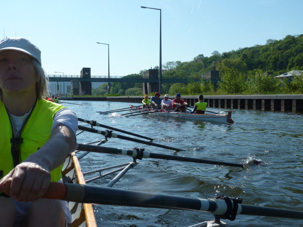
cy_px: 114
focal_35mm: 42
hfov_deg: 44.8
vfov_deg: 34.3
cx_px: 152
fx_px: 368
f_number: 4.5
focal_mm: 7.4
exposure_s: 1/640
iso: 80
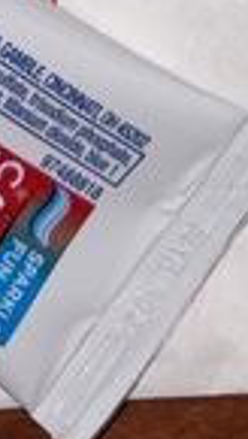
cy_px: -763
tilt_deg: -84.2
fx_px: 2329
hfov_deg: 6.1
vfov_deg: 9.2
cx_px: 15
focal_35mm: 200
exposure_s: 1/395
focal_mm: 5.96
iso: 32
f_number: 1.6
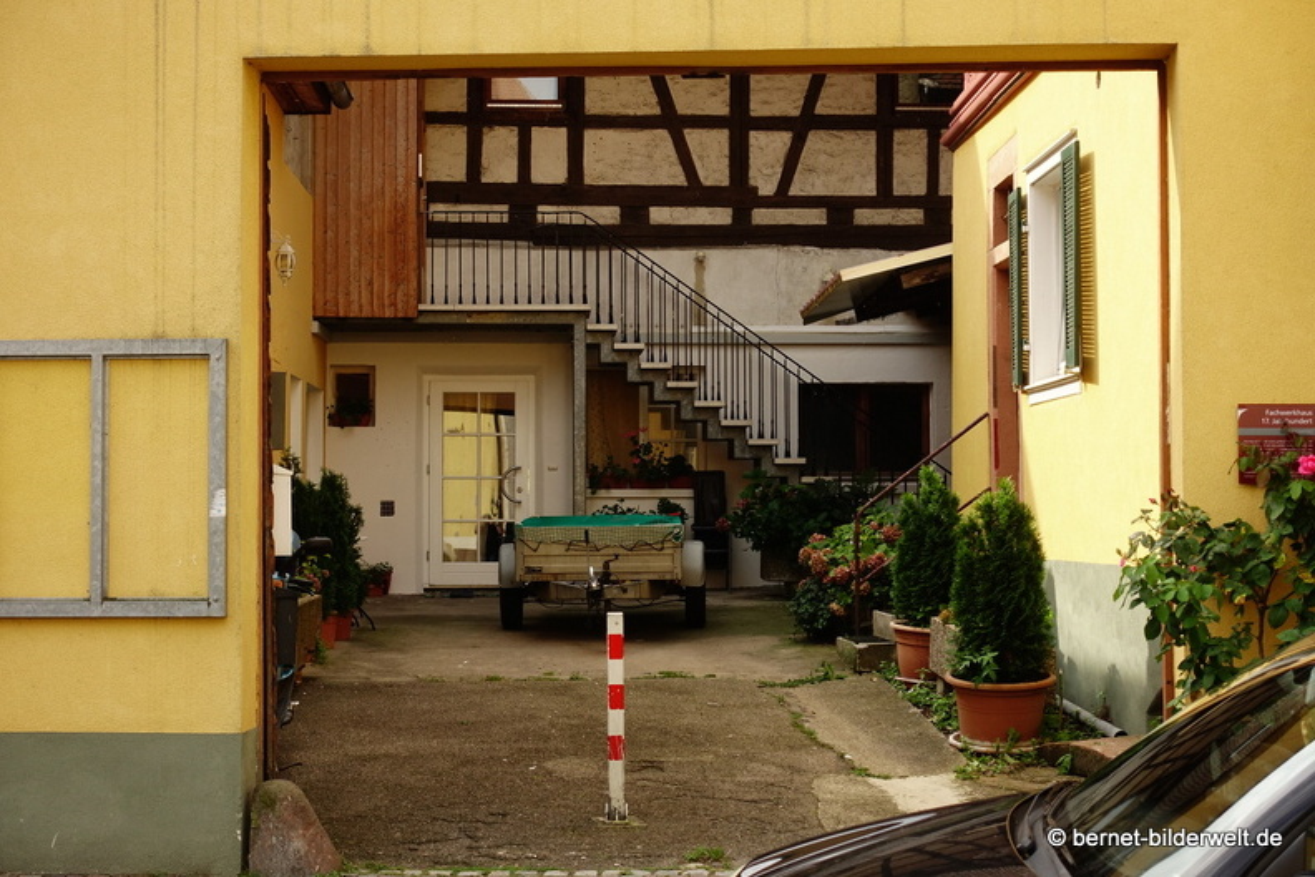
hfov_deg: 31.4
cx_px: 658
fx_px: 2338
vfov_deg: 21.2
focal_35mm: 64
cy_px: 438
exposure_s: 1/640
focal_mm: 23.53
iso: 200
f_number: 3.5
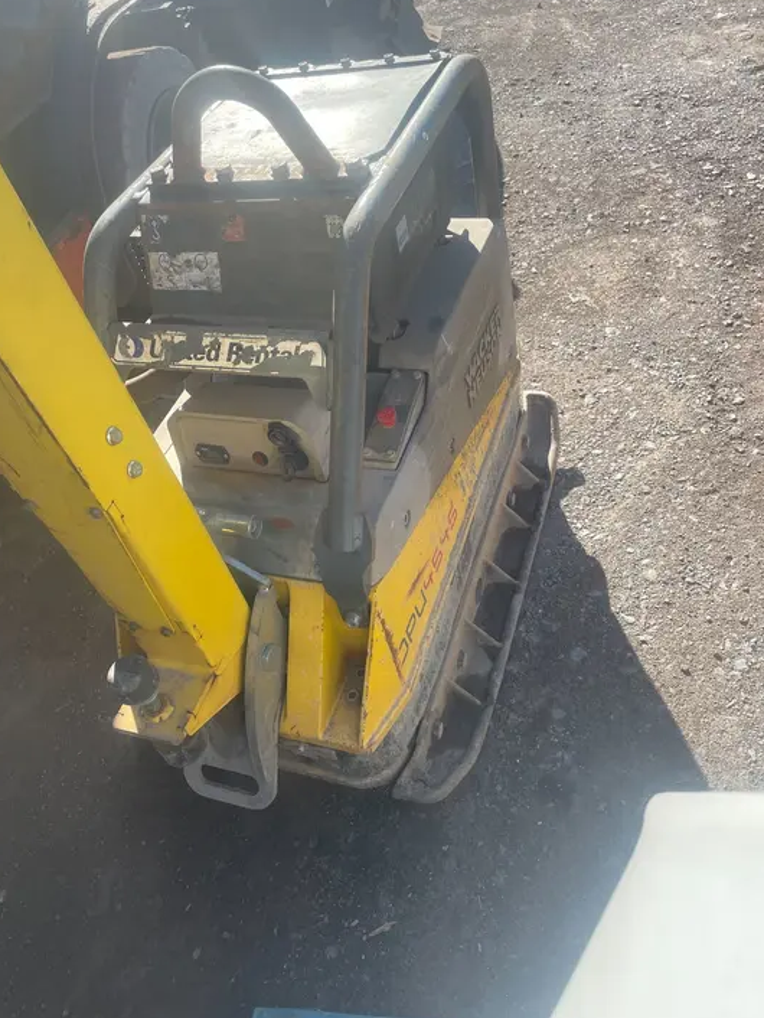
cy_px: 507
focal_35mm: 27
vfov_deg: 65.3
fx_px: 794
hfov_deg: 51.4
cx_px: 376
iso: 32
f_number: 1.6
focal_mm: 4.2
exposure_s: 1/1195
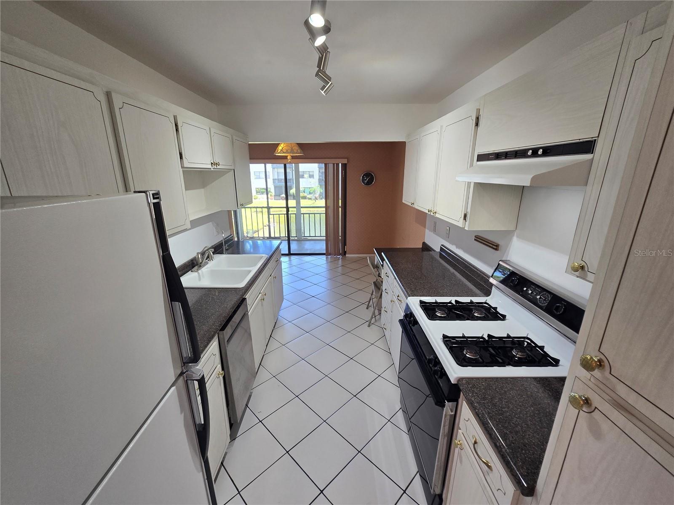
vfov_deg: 89.9
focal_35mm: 13
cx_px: 337
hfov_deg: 106.2
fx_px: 253
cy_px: 252
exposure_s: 1/60
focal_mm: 2.2
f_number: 2.2
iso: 64
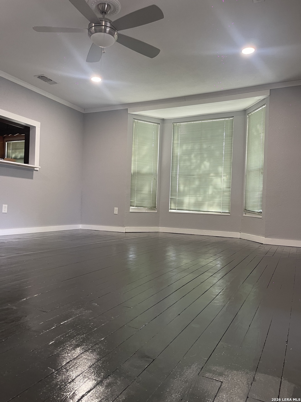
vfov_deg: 69.4
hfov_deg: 54.9
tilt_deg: +0.8
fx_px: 290
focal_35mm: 25
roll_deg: -2.2
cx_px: 150
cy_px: 201
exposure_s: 1/60
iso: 160
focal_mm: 5.1
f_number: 1.6
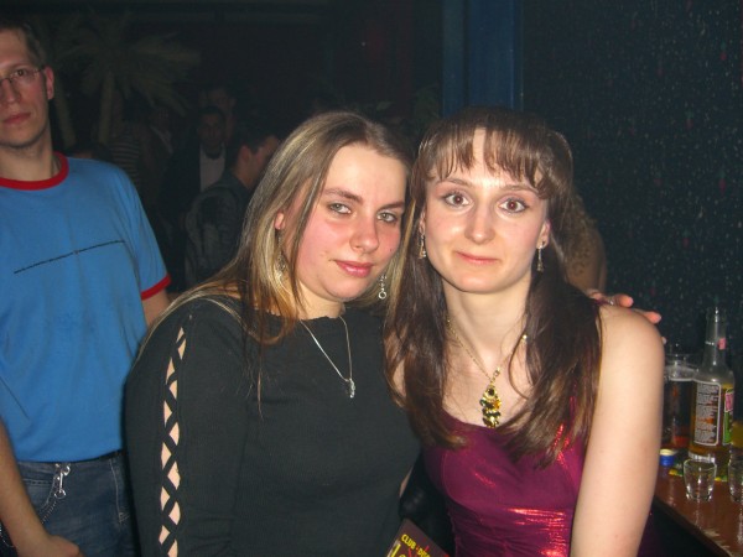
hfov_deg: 49.0
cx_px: 372
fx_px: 816
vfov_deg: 37.7
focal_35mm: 38
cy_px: 278
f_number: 2.8
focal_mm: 7.9
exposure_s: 1/60
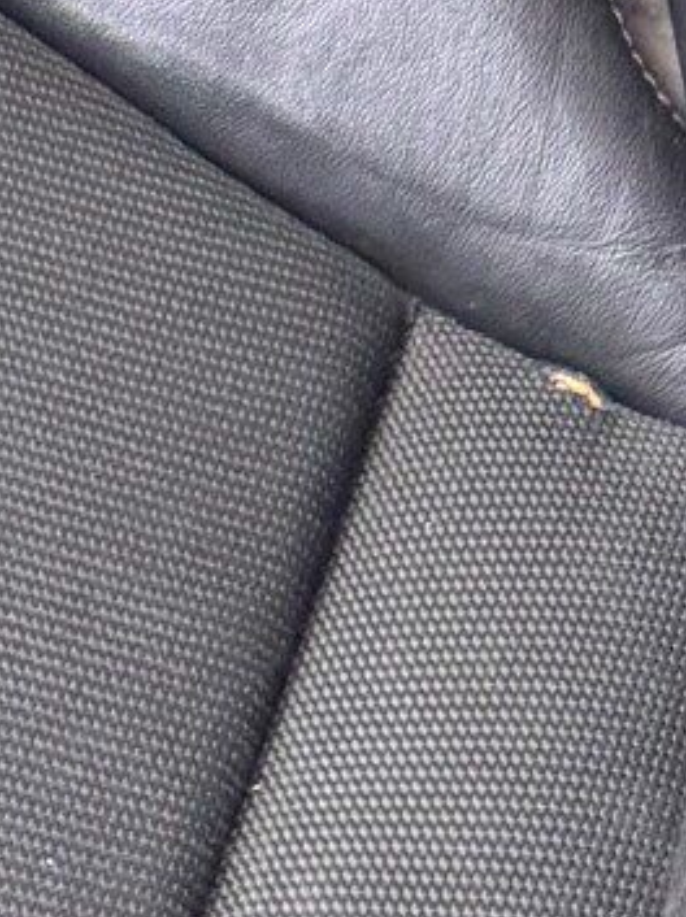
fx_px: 4685
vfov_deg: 9.1
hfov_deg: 7.7
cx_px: -1019
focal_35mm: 177
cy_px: -1766
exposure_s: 1/48
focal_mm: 6.76
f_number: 1.78
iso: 320
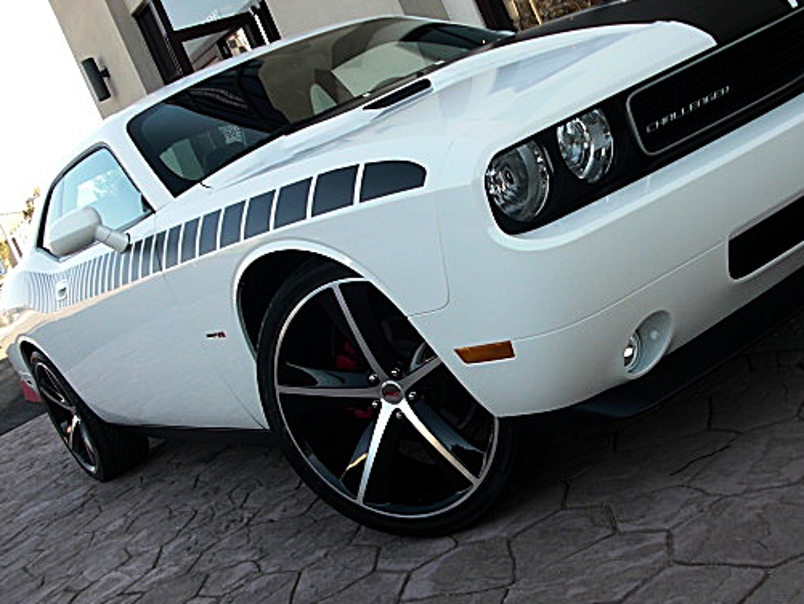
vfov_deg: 31.5
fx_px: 1069
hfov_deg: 41.0
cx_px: 483
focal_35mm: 46
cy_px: 283
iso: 50
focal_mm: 6.3
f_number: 2.8
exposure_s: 1/125
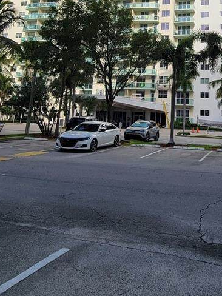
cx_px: 167
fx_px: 274
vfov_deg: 52.5
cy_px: 52
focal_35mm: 32
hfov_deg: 42.8
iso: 50
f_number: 2.2
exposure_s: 1/1328
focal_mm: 2.2
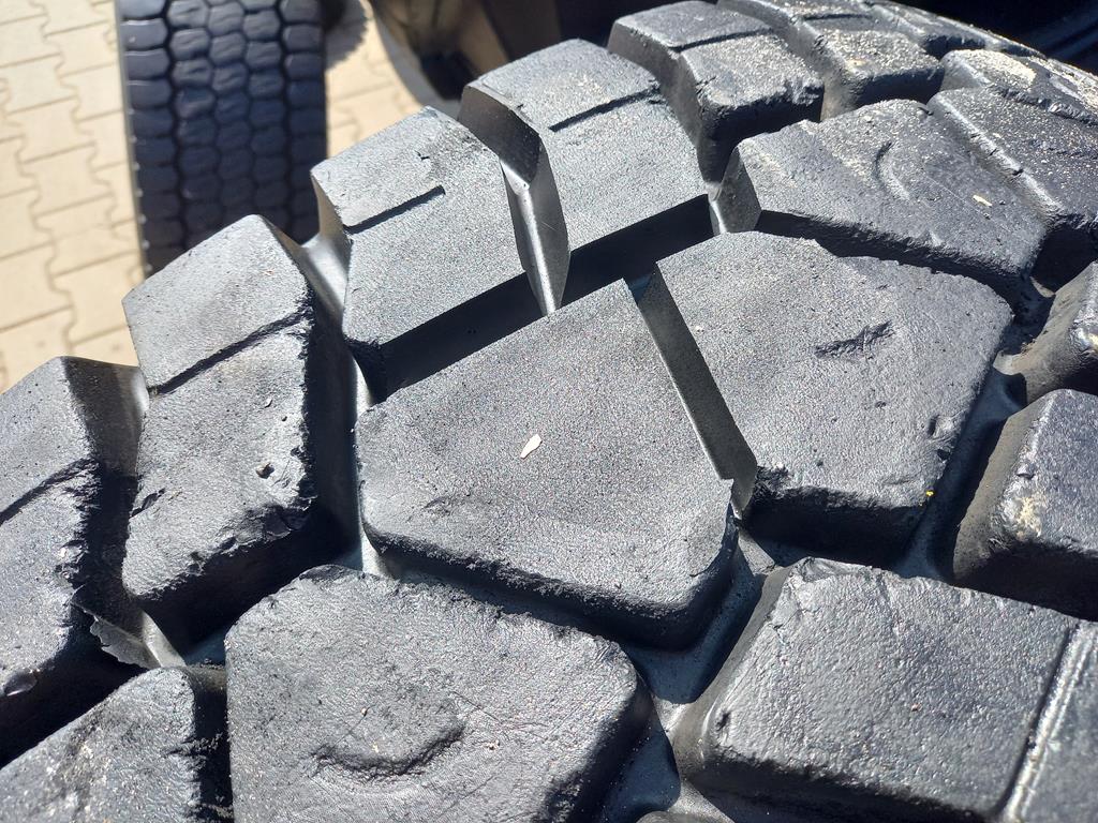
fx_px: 793
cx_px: 549
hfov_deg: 69.4
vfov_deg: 54.9
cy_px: 412
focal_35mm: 25
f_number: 1.8
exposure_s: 1/333
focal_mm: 4.65
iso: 50
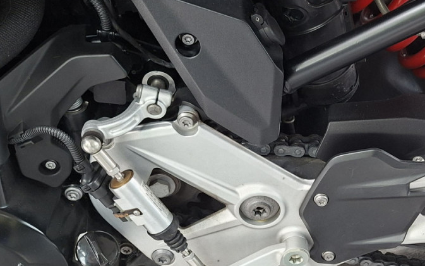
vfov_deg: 22.1
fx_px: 672
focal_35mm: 58
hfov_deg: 33.4
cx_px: 374
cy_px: 206
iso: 200
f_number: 1.8
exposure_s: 1/120
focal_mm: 5.54
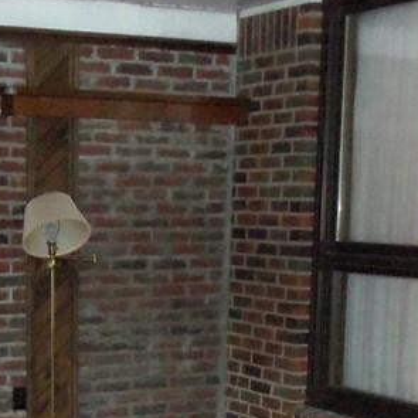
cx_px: 136
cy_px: 435
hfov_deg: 20.1
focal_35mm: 86
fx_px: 1175
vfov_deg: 19.5
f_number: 3.3
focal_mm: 5.1
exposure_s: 1/60
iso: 400
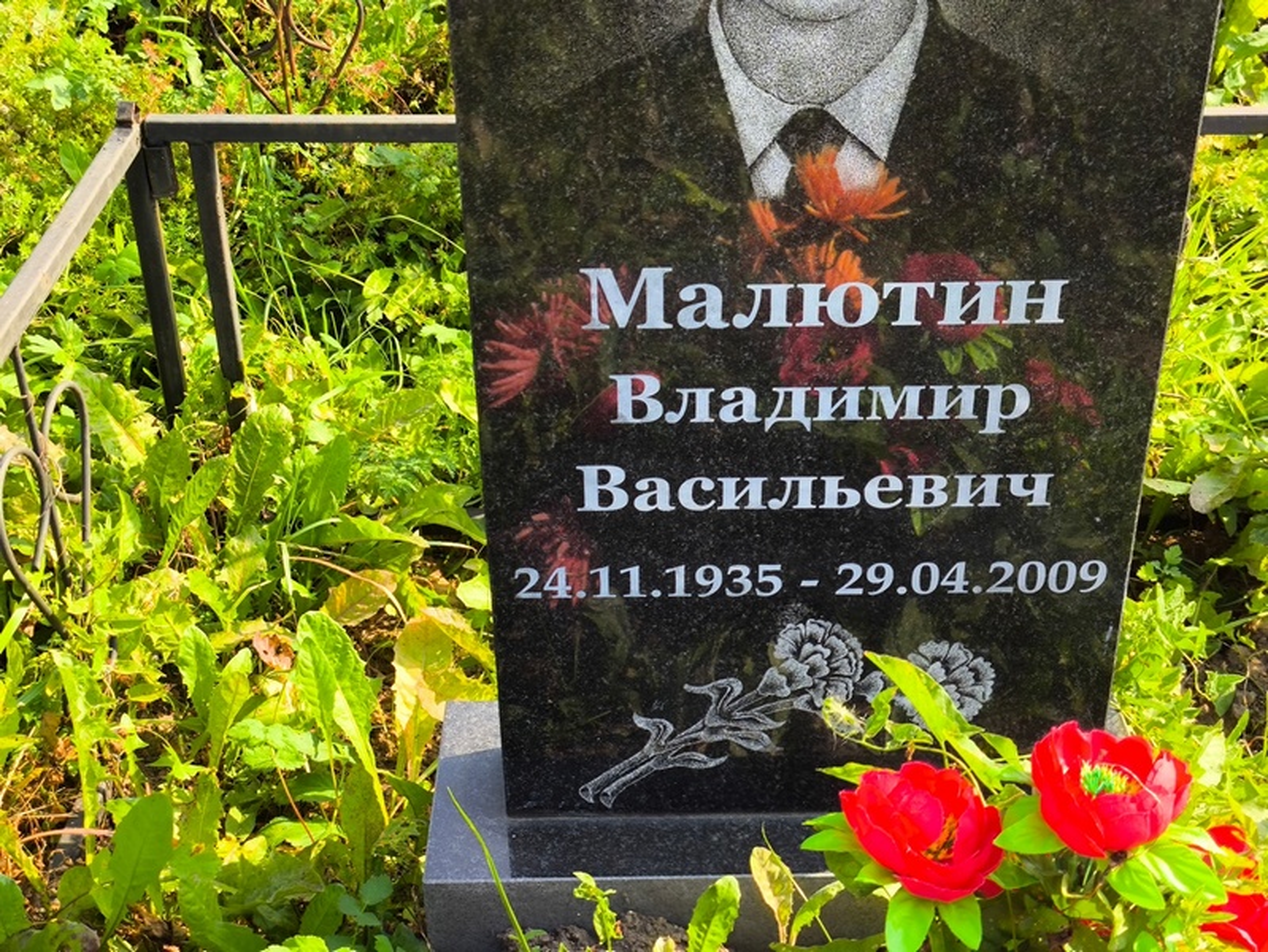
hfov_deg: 38.2
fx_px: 1832
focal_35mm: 50
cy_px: 476
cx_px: 634
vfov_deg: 29.1
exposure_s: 1/364
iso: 50
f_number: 1.7
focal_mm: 4.71
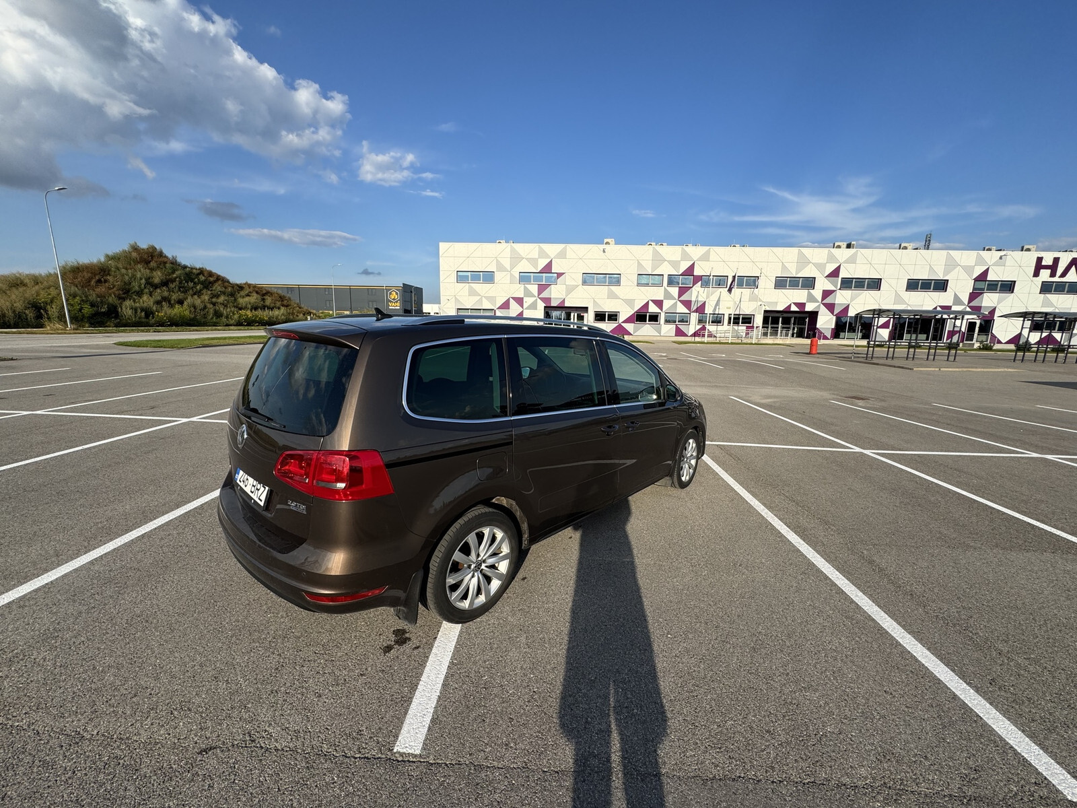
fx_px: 436
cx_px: 538
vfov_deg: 85.7
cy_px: 404
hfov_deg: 102.1
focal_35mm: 14
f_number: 2.2
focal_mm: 2.22
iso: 50
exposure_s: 1/1709
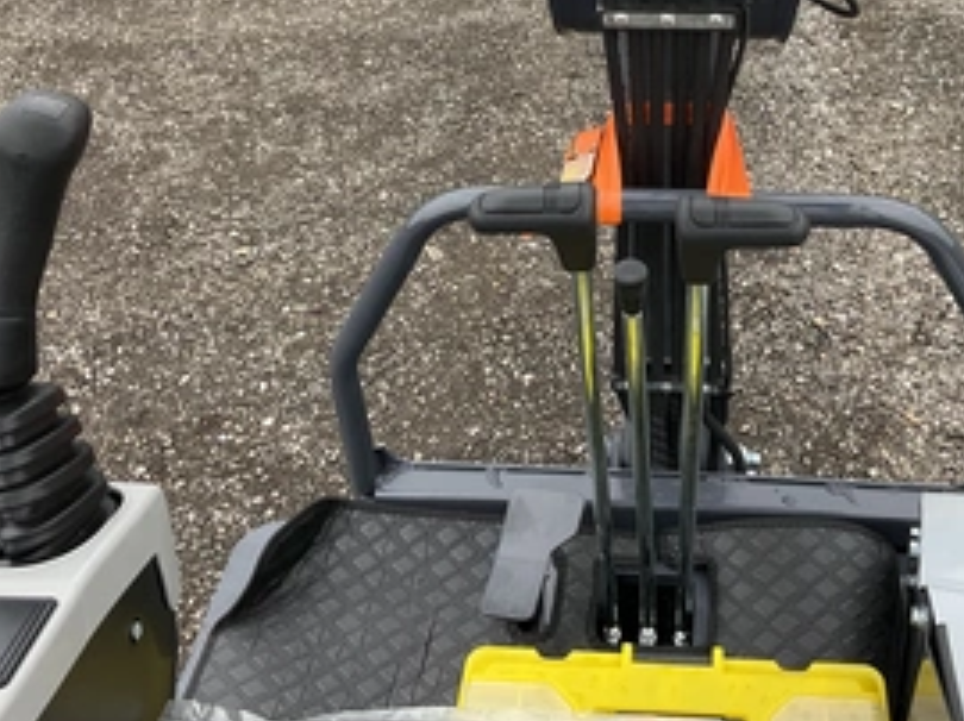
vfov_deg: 33.1
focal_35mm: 43
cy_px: 211
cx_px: 600
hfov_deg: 43.6
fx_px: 1196
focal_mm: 3
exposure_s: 1/211
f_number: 1.8
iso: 20
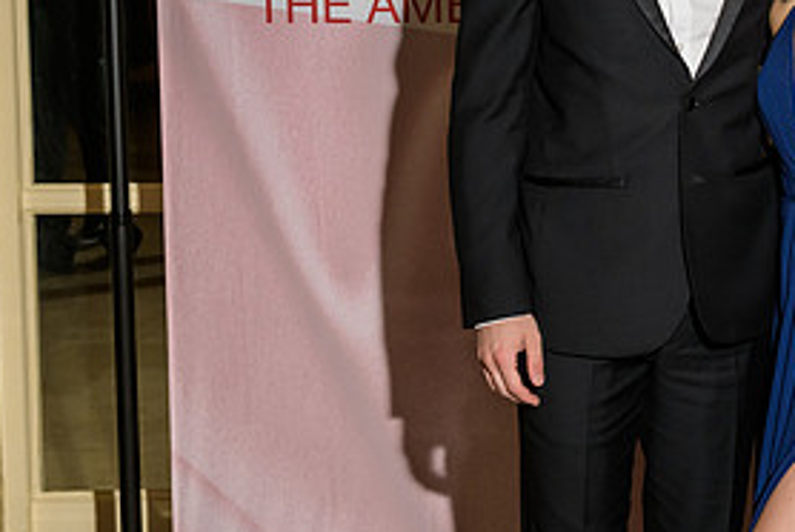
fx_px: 2211
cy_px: 24
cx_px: 718
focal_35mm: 100
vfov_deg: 13.6
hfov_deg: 20.0
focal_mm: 48
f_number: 5
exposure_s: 1/100
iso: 800
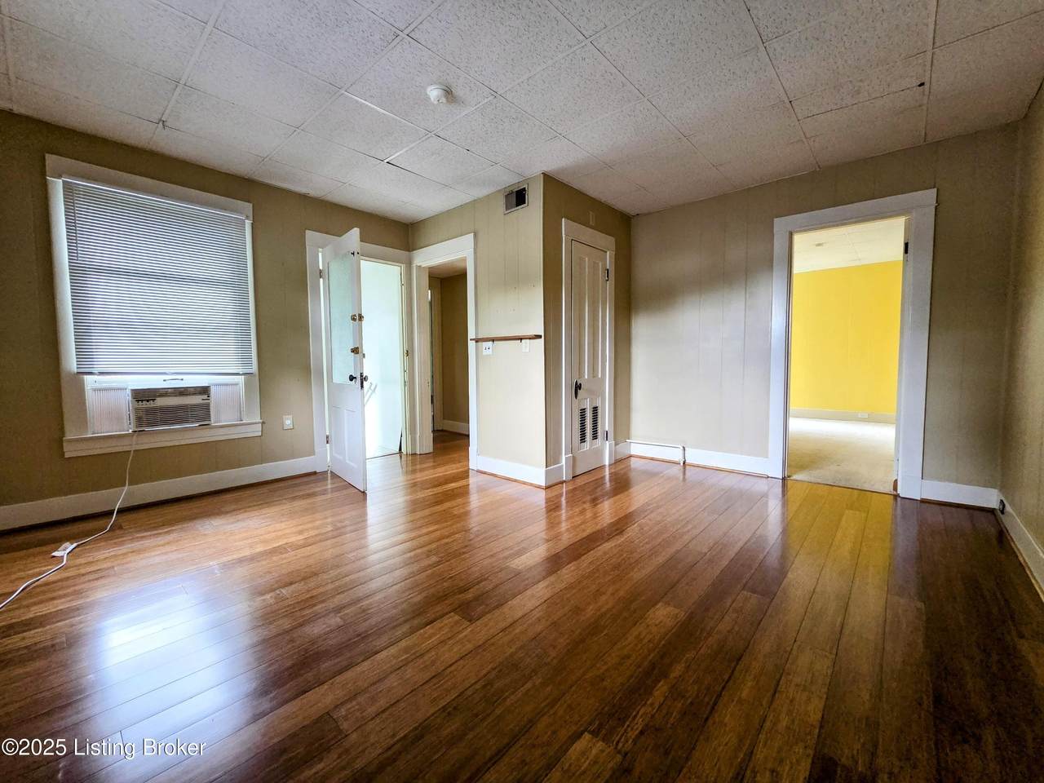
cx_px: 522
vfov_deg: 89.9
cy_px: 392
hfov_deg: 106.2
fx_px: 392
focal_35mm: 13
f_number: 2.2
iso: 500
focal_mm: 2.2
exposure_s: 1/60
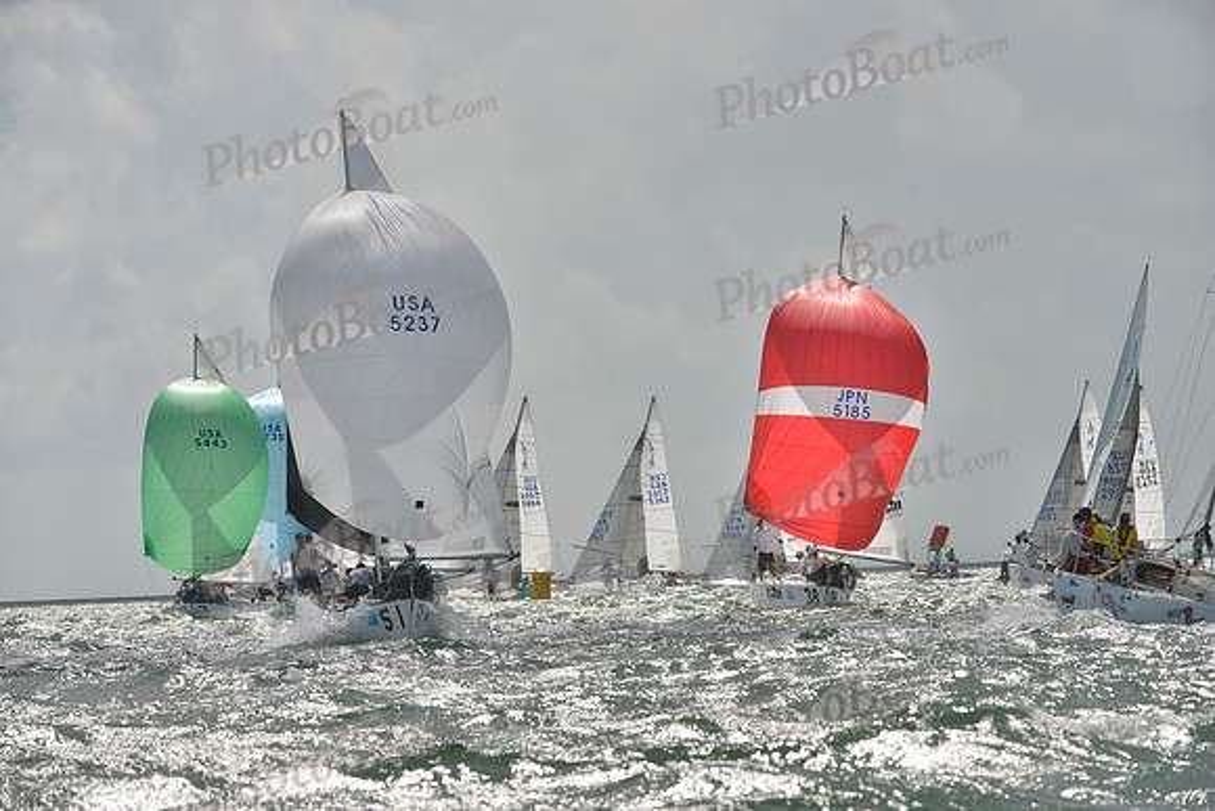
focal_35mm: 200
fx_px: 6751
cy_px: 406
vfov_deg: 6.9
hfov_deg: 10.3
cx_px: 608
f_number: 9
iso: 280
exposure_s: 1/1250
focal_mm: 200
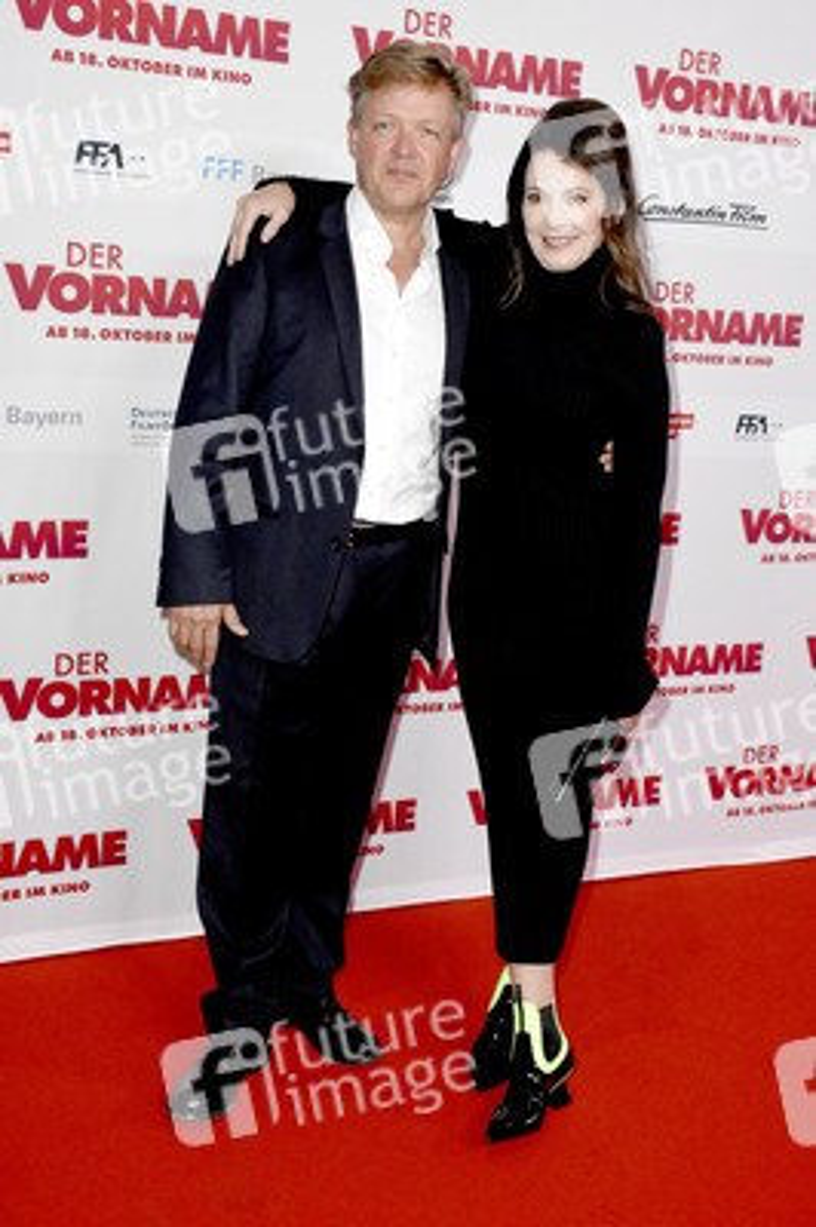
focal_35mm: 45
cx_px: 408
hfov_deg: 29.8
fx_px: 1533
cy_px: 614
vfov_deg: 43.6
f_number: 6.3
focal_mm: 30
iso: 3200
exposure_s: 1/160
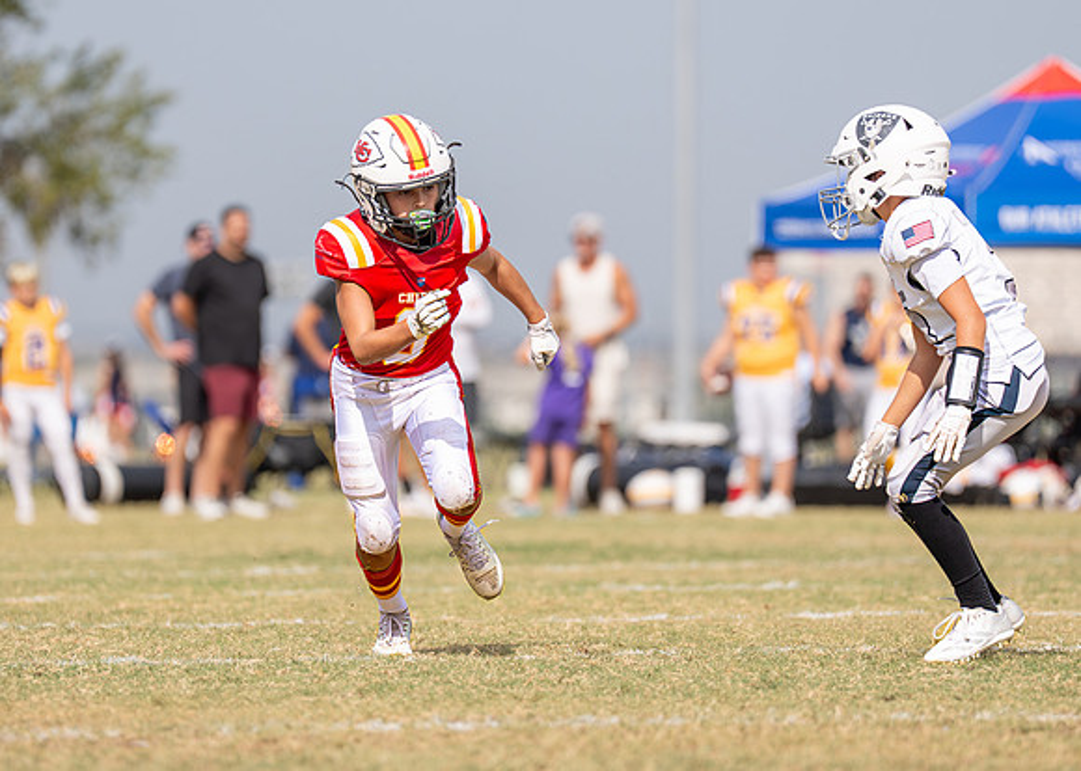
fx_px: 11157
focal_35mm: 364
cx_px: 514
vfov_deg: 4.0
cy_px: 364
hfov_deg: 5.5
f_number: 2.8
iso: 160
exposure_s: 1/5000
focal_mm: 200
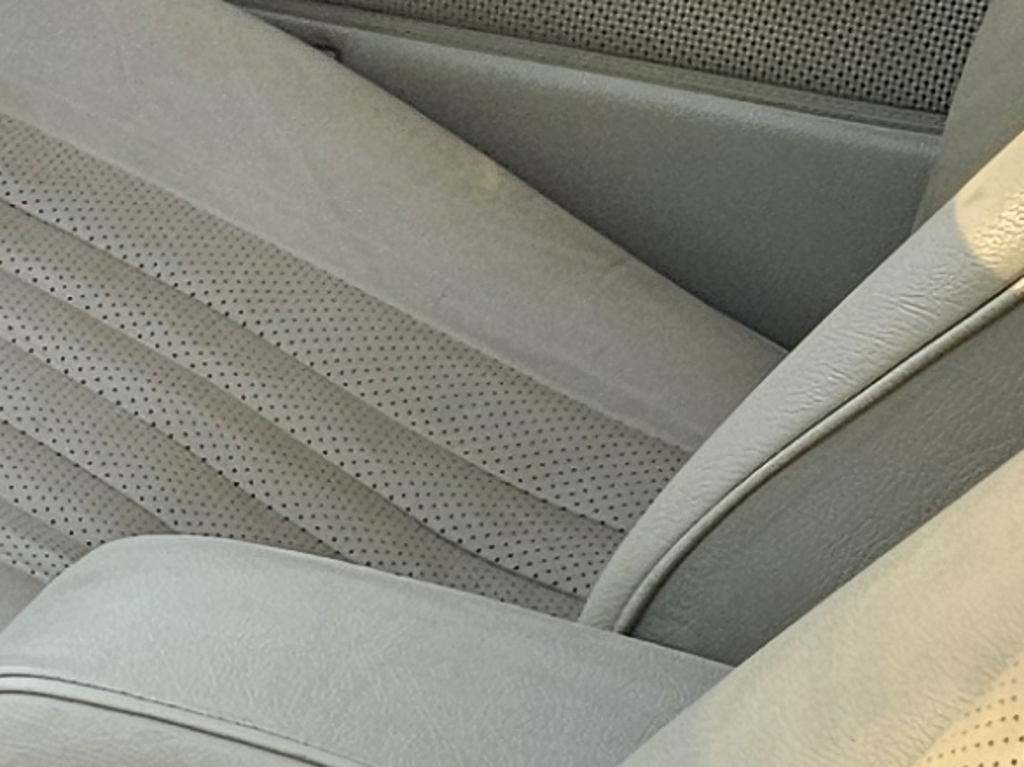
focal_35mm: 157
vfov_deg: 9.3
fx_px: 4642
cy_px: 985
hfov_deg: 11.5
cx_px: -903
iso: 64
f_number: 1.8
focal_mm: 5.4
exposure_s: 1/180
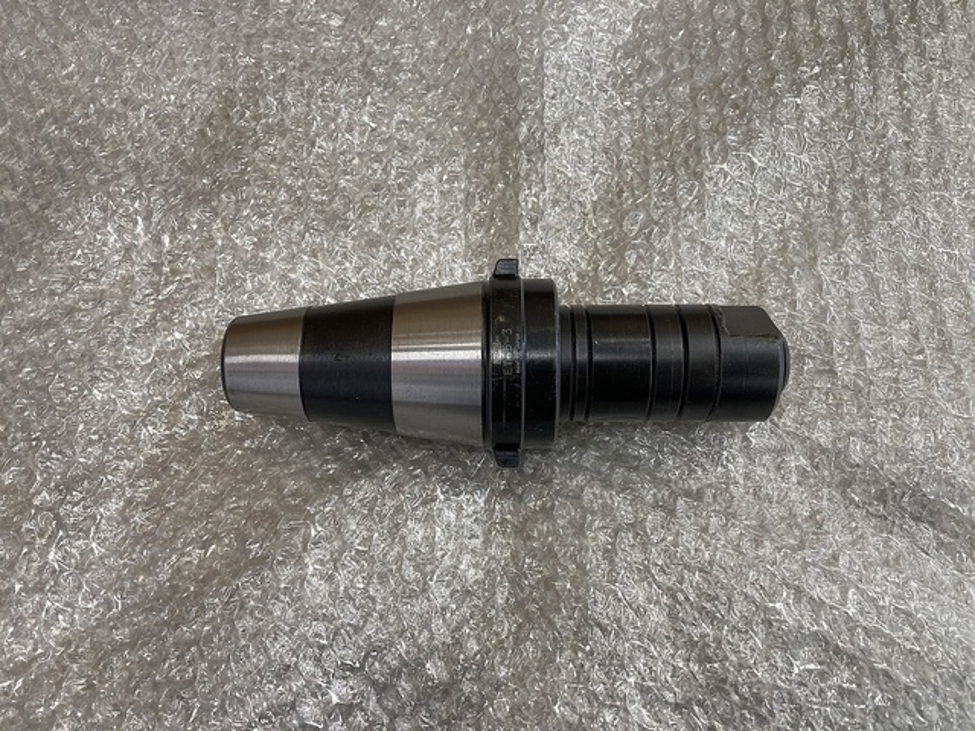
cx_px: 488
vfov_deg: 49.7
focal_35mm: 28
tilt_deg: -70.6
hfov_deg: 63.4
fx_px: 789
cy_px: 366
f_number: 1.8
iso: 160
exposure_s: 1/60
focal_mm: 3.99
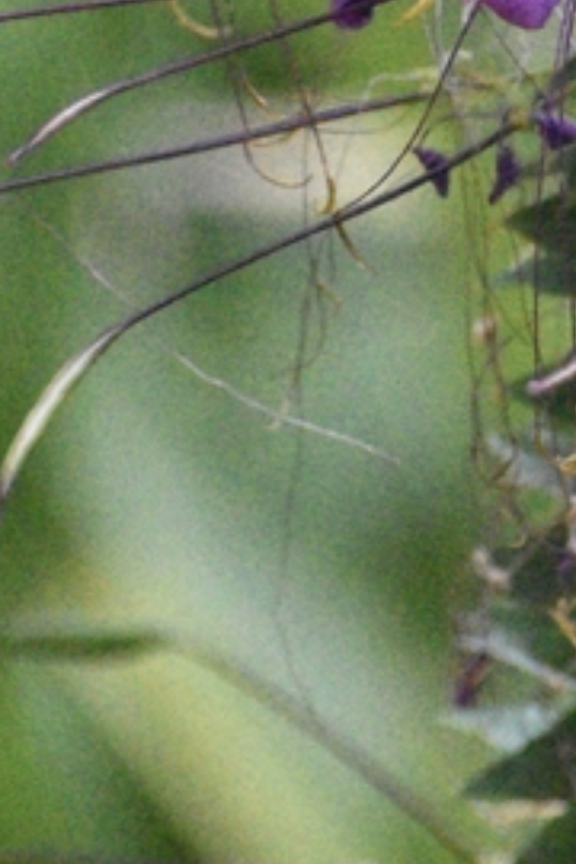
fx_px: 15023
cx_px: 770
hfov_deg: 2.2
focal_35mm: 626
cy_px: 138
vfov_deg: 3.3
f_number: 4.8
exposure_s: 1/1600
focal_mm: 110
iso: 8000
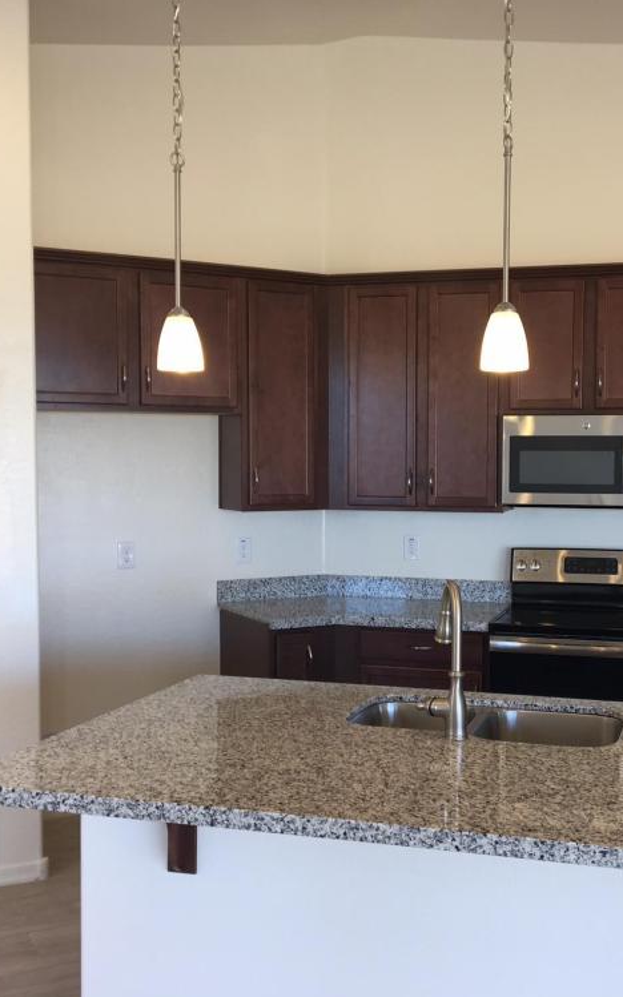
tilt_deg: -3.7
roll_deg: -1.4
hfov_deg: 30.3
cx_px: 410
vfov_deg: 47.2
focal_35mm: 42
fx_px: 1141
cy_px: 504
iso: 32
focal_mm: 4.15
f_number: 2.2
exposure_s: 1/60
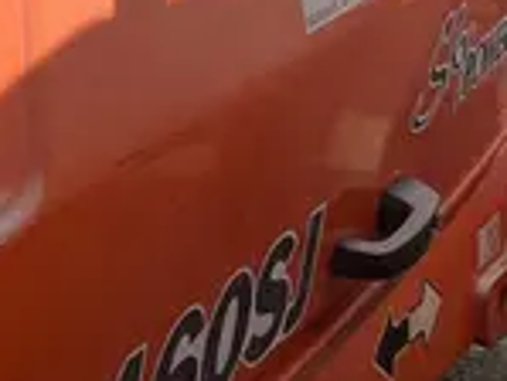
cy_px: -189
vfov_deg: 11.1
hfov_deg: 15.2
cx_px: 58
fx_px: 1876
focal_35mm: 128
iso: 50
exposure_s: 1/5848
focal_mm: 5.1
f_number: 1.6
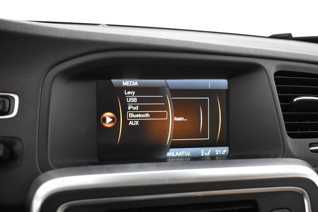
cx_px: 159
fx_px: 318
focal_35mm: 36
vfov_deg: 36.9
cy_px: 106
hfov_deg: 53.1
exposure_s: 1/25
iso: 3200
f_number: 3.8
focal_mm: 24
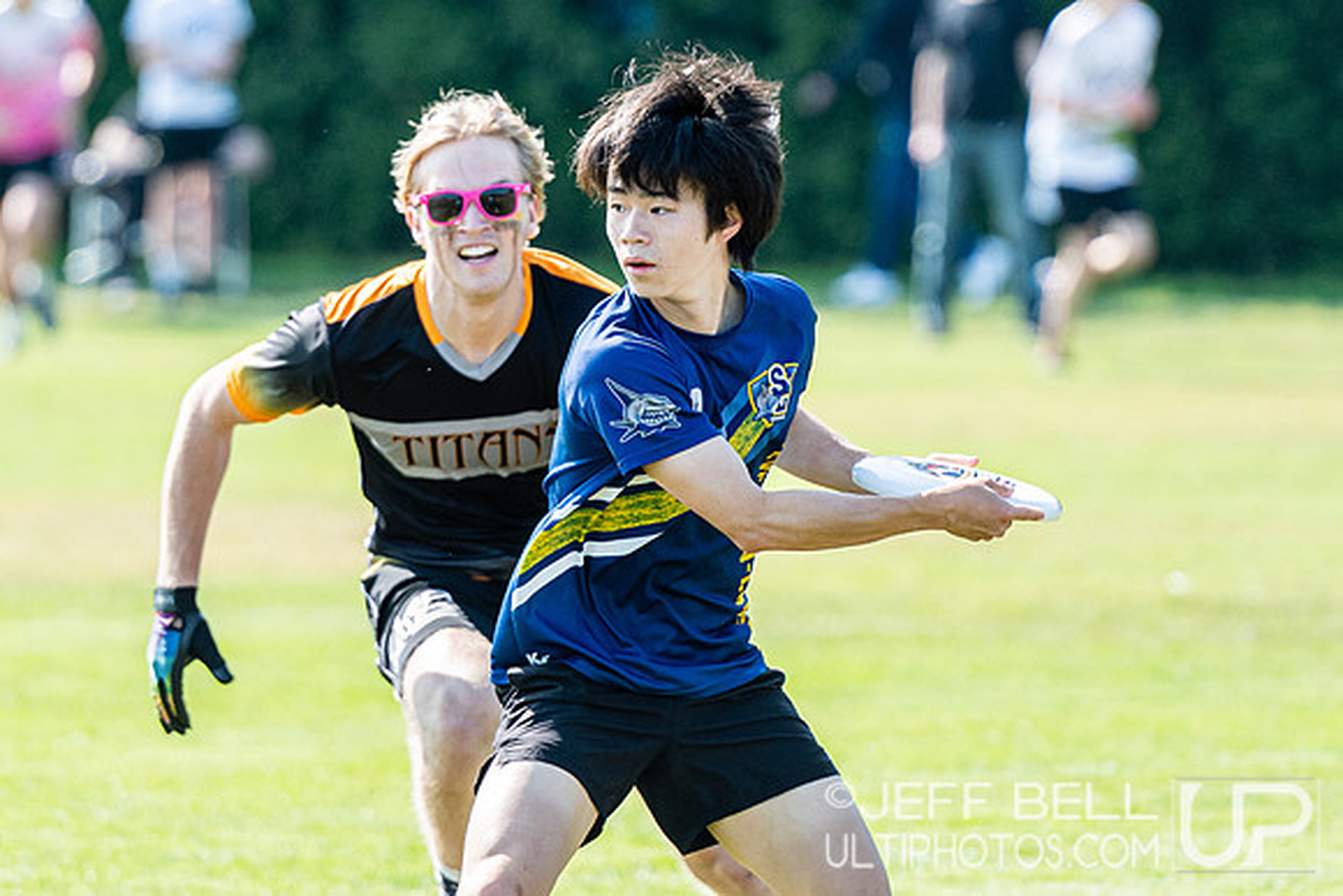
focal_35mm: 501
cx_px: 672
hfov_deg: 4.1
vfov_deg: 2.7
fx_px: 18705
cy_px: 335
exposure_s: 1/1600
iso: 200
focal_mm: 200
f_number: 3.2
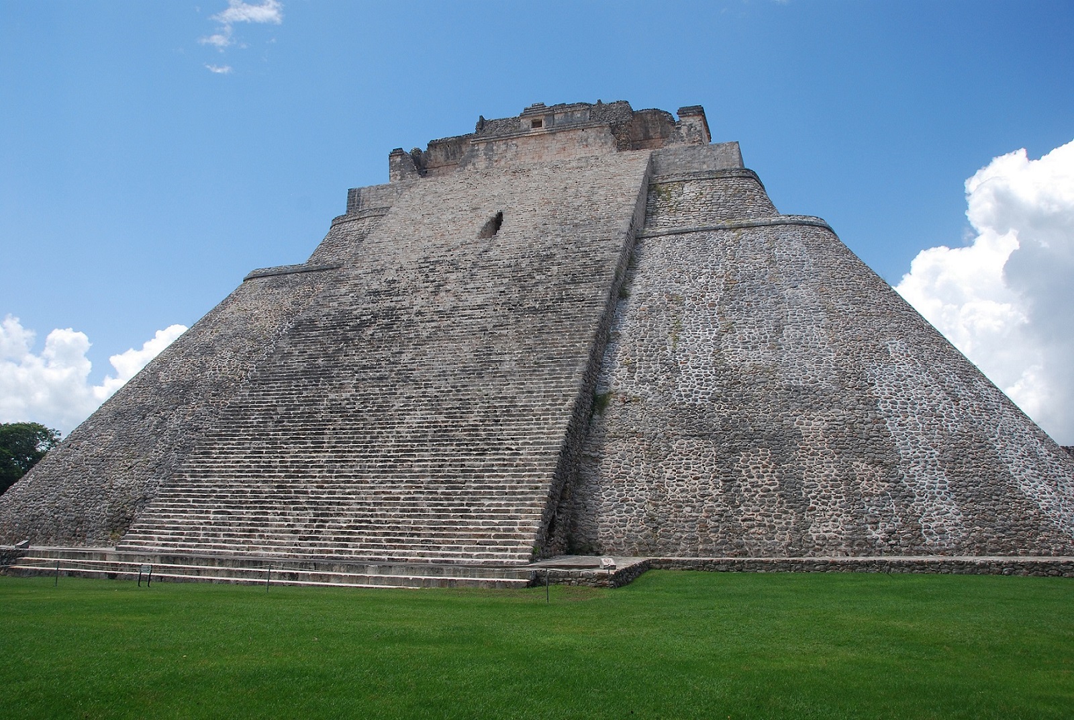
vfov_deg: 48.1
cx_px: 537
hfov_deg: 67.3
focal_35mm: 27
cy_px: 360
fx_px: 807
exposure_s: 1/125
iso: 200
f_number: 9
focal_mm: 18
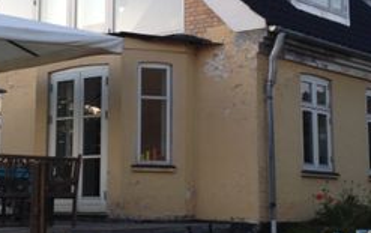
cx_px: 143
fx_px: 911
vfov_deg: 14.5
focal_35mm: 90
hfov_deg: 23.0
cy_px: 62
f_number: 2.4
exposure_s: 1/24
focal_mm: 4.28
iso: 80
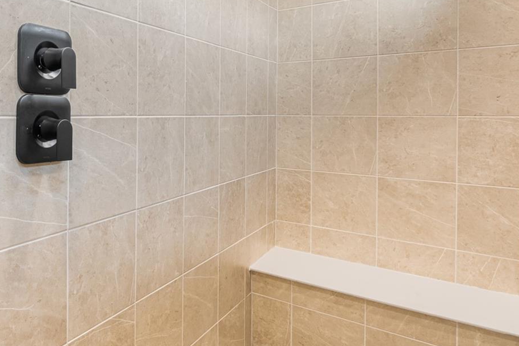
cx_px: 115
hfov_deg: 60.9
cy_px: 114
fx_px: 404
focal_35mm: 28
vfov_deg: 45.6
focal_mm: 16
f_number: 20
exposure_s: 6
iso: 100
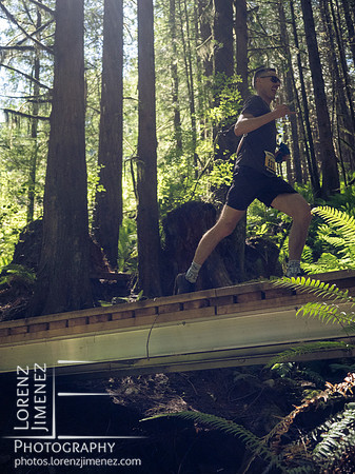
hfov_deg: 37.7
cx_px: 178
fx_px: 520
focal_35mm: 38
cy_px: 237
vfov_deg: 49.0
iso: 1250
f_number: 2.8
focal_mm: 19
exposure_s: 1/1000
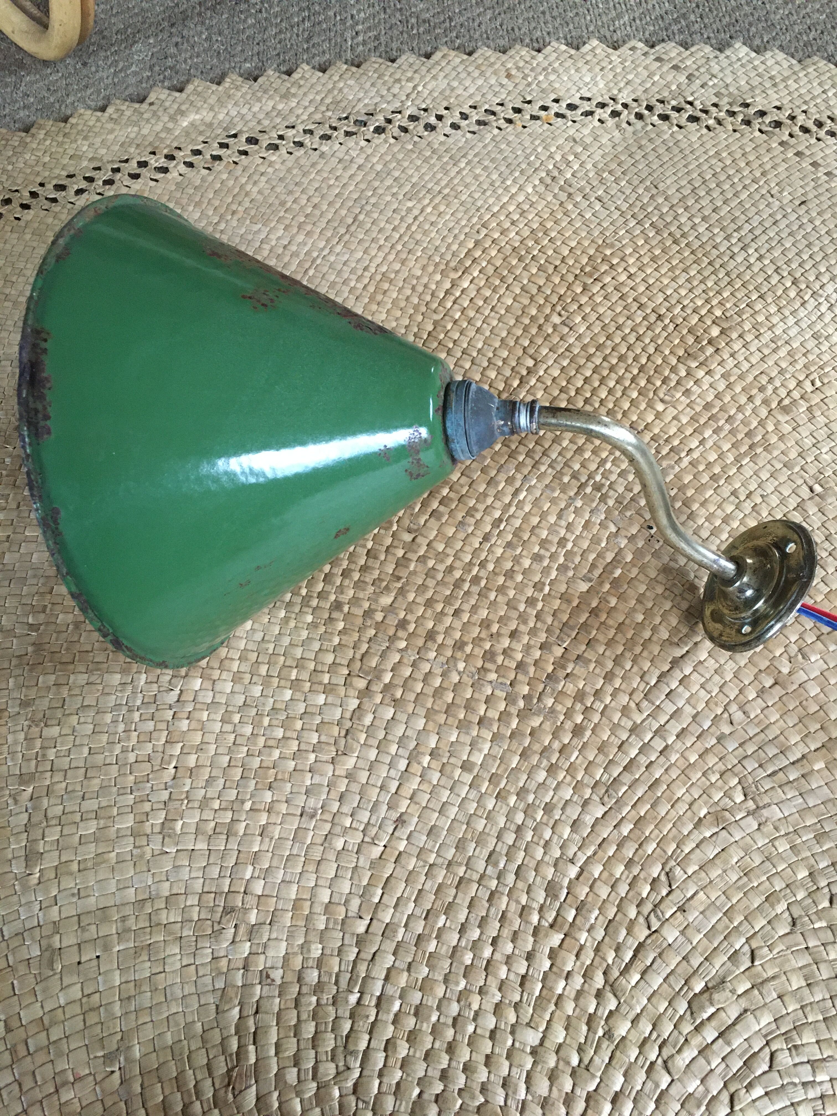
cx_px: 418
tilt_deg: -57.0
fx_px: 935
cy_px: 558
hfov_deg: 48.2
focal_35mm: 29
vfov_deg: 61.7
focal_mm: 4.15
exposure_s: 1/20
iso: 200
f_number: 2.2
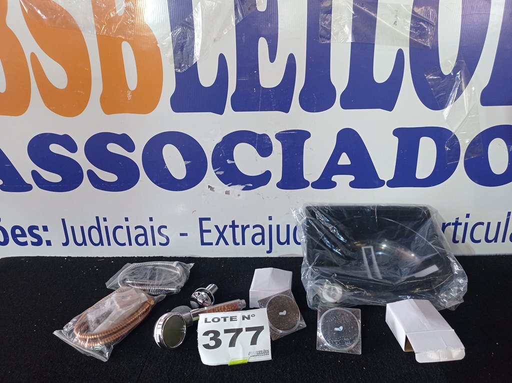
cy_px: 192
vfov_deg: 49.7
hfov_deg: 63.5
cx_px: 256
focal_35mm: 28
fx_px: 414
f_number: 1.79
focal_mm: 4.7
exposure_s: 1/60
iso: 241
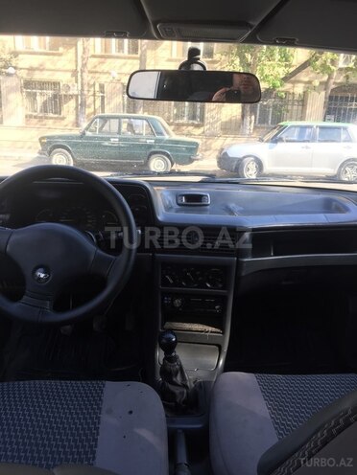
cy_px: 238
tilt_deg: -15.4
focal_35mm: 29
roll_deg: -2.9
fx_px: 399
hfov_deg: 48.2
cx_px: 178
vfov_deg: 61.7
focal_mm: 4.15
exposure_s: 1/100
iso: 32
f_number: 2.2
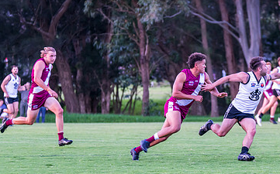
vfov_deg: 3.1
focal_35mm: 420
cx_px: 196
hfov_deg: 5.0
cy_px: 112
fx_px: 3202
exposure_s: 1/320
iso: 1600
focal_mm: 240
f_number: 5.6
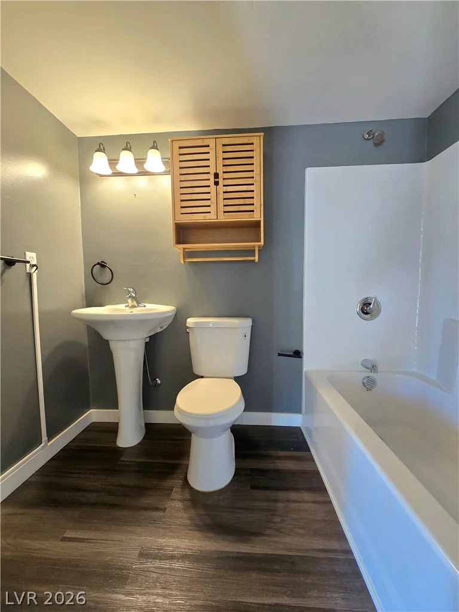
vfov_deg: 106.2
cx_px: 230
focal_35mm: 13
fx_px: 230
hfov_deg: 89.9
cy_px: 306
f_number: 2.2
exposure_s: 1/60.2
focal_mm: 2.2
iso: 160
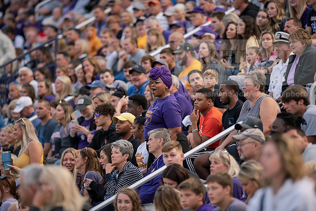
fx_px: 2634
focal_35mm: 300
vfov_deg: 4.6
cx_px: 158
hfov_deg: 6.9
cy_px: 106
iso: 2500
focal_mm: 300
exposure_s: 1/800
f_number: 2.8
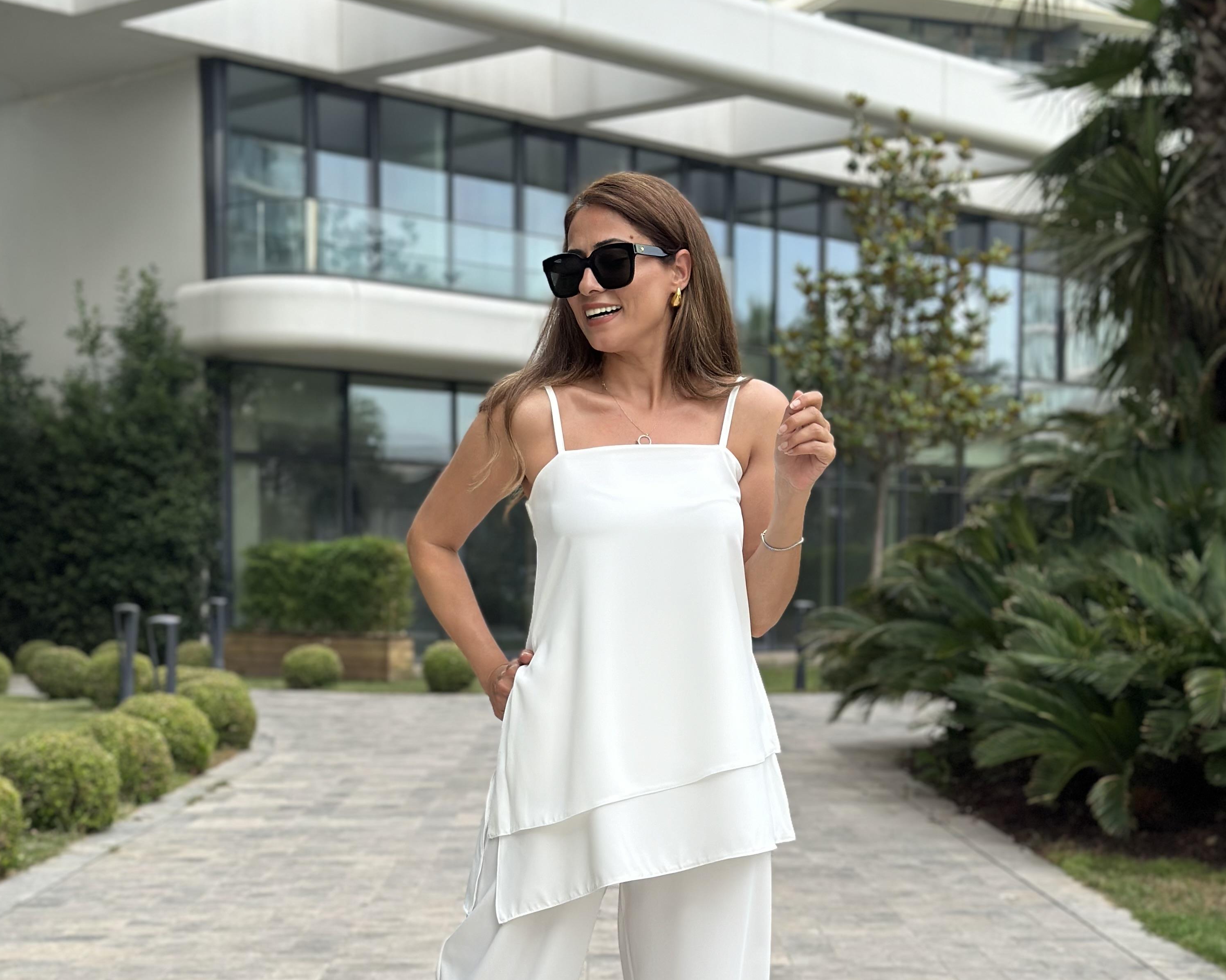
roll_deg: -0.6
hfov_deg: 30.0
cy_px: 683
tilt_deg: -2.6
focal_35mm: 63
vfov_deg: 24.1
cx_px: 615
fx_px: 2286
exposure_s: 1/594
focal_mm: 6.86
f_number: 1.78
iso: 80
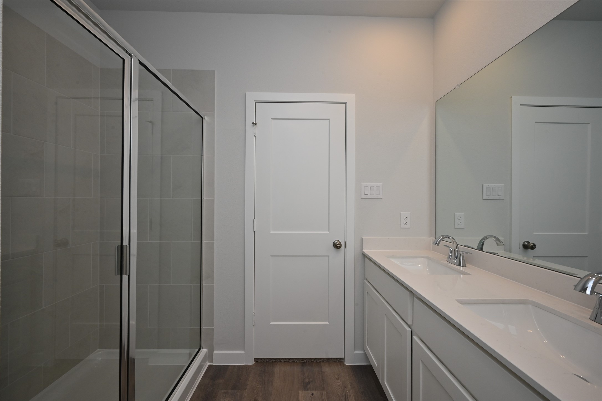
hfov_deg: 104.3
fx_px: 234
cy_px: 200
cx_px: 301
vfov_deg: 81.2
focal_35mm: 14
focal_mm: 14
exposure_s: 1/80
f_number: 13
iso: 800
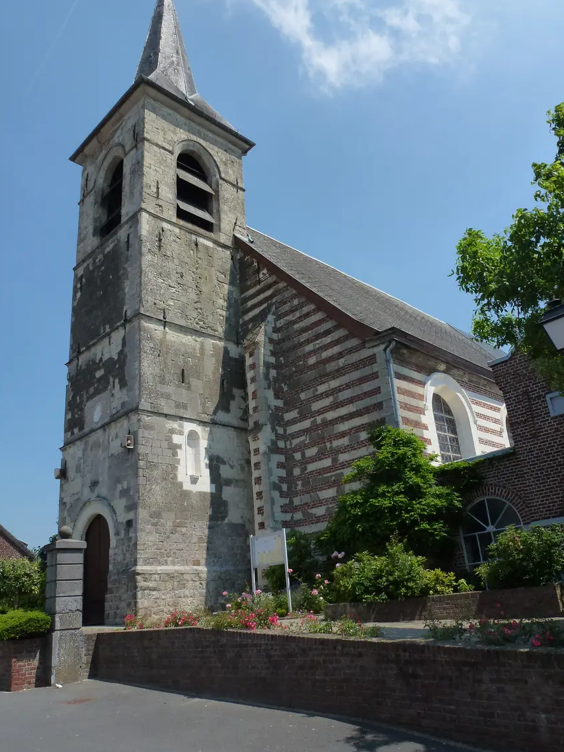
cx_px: 268
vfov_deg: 65.3
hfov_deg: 51.3
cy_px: 367
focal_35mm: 27
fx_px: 587
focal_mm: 4.3
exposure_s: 1/1300
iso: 160
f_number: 4
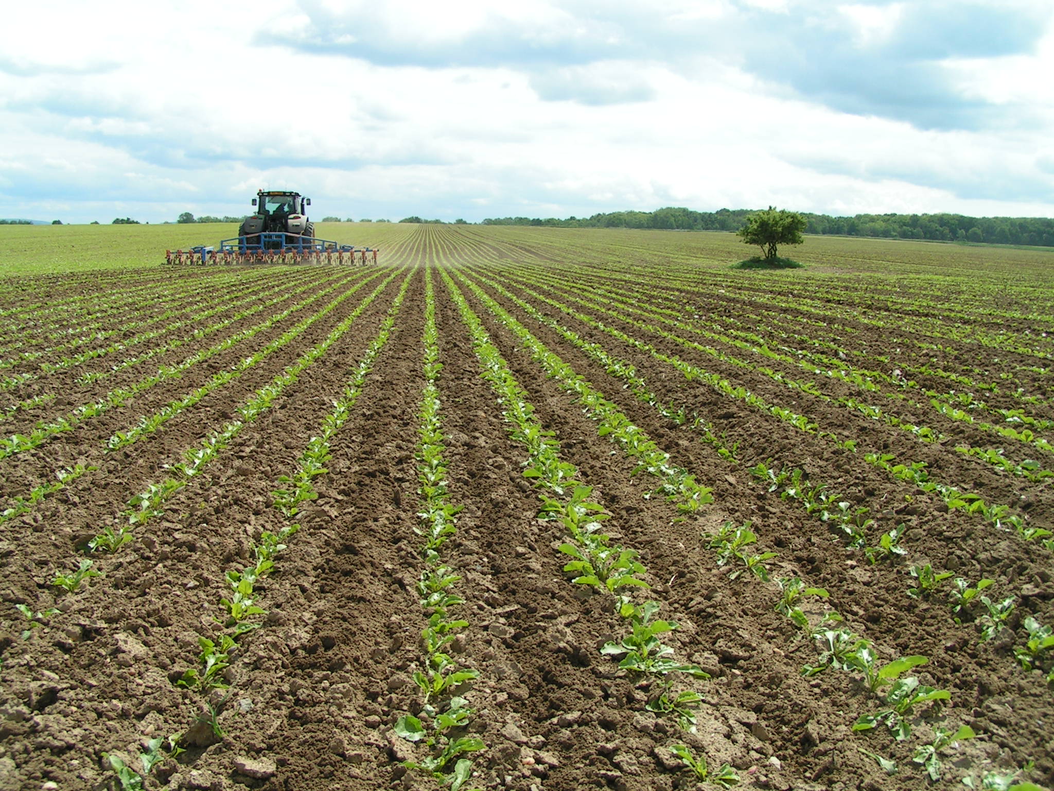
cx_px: 527
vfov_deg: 37.7
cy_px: 396
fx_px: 1157
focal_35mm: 38
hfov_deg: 49.0
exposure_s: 1/500
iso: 50
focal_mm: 5.8
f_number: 5.6
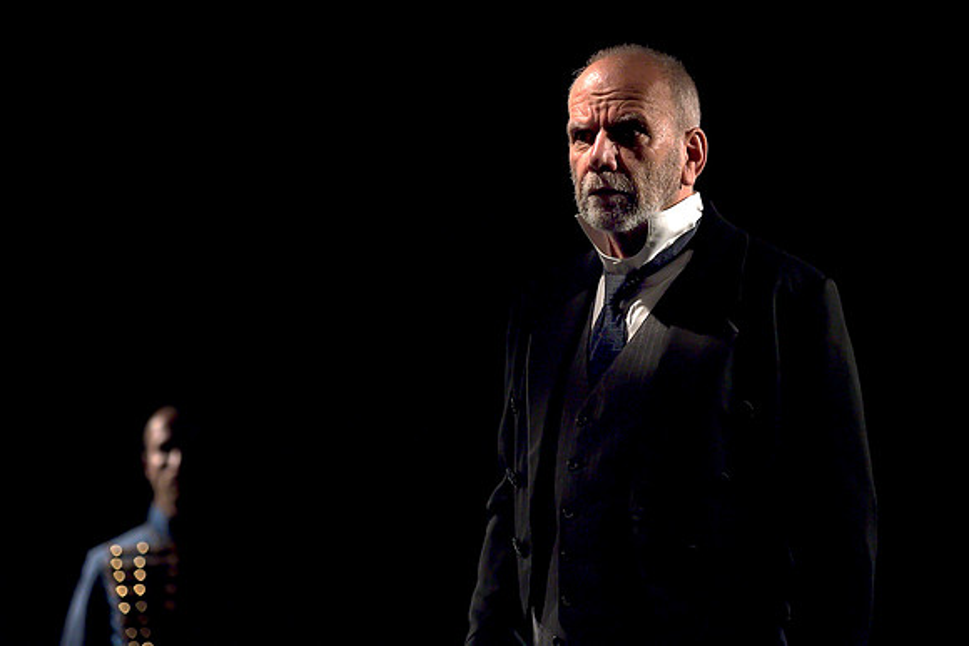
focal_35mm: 135
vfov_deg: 10.2
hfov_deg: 15.2
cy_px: 323
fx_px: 3634
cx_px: 484
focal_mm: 135
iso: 2000
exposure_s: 1/90
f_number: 4
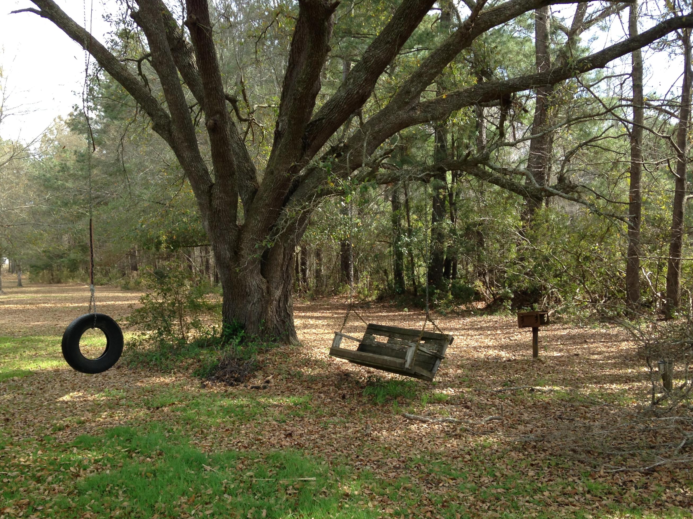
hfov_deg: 48.9
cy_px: 283
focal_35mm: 38
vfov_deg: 37.7
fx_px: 761
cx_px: 309
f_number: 2.4
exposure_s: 1/271
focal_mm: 4.13
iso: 50
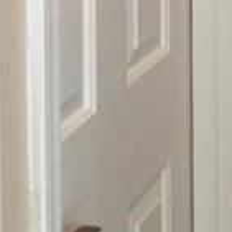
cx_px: 459
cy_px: -214
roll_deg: +0.0
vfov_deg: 11.4
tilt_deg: -1.2
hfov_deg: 11.3
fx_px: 1062
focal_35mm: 140
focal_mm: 4.15
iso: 100
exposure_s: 1/30
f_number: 2.2
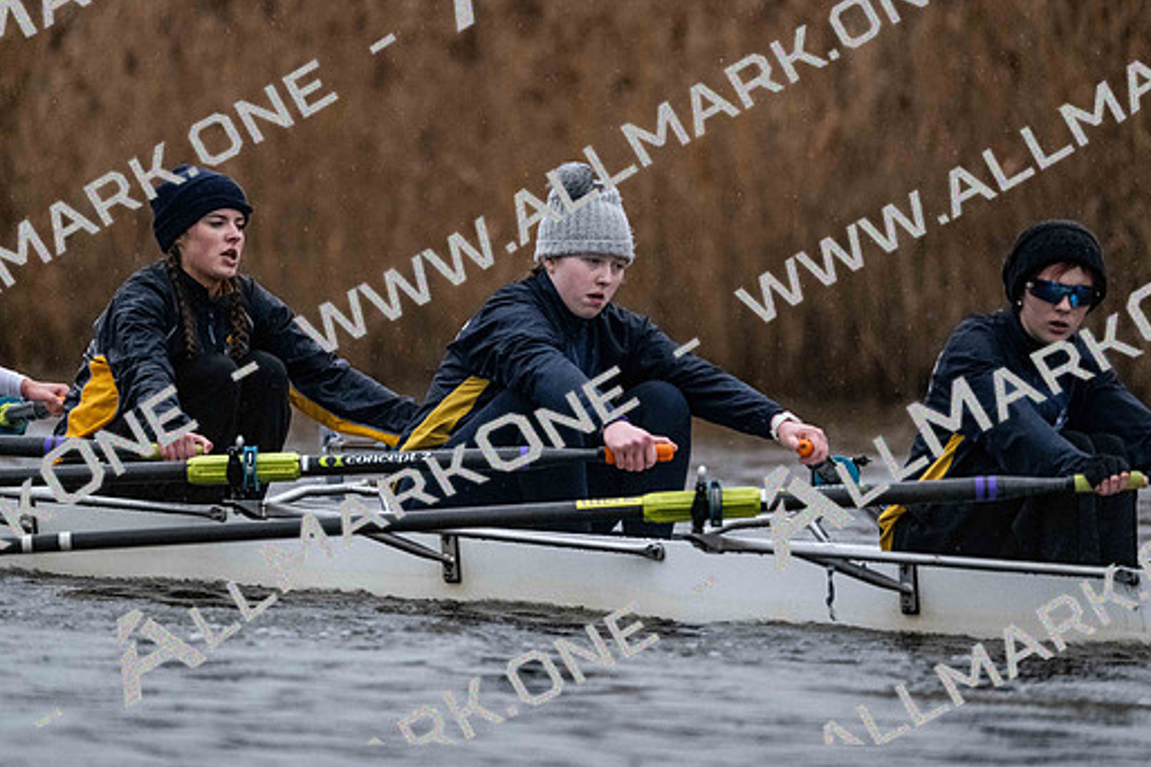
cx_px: 572
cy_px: 360
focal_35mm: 452
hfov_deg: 4.6
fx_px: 14450
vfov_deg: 3.0
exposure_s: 1/1600
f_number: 4.5
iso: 8000
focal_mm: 400
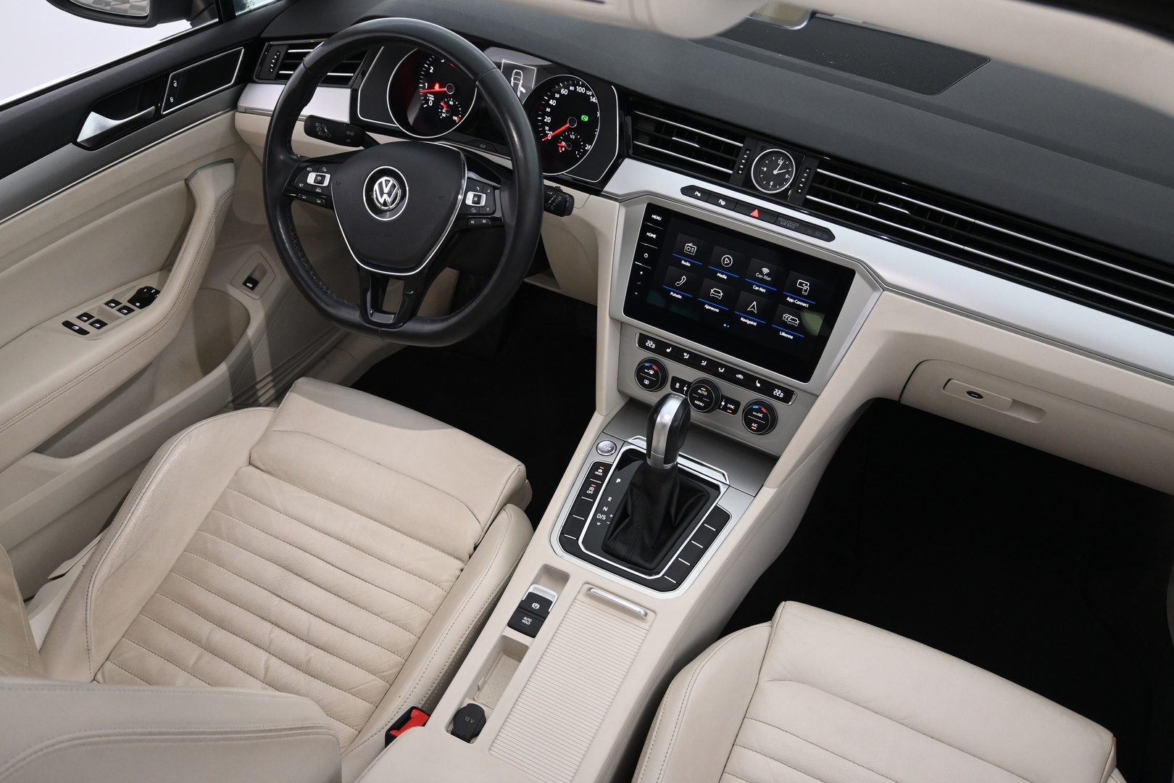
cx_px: 587
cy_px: 392
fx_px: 1027
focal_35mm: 32
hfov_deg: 59.5
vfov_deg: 41.7
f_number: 4
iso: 1100
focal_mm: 21
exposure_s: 1/30
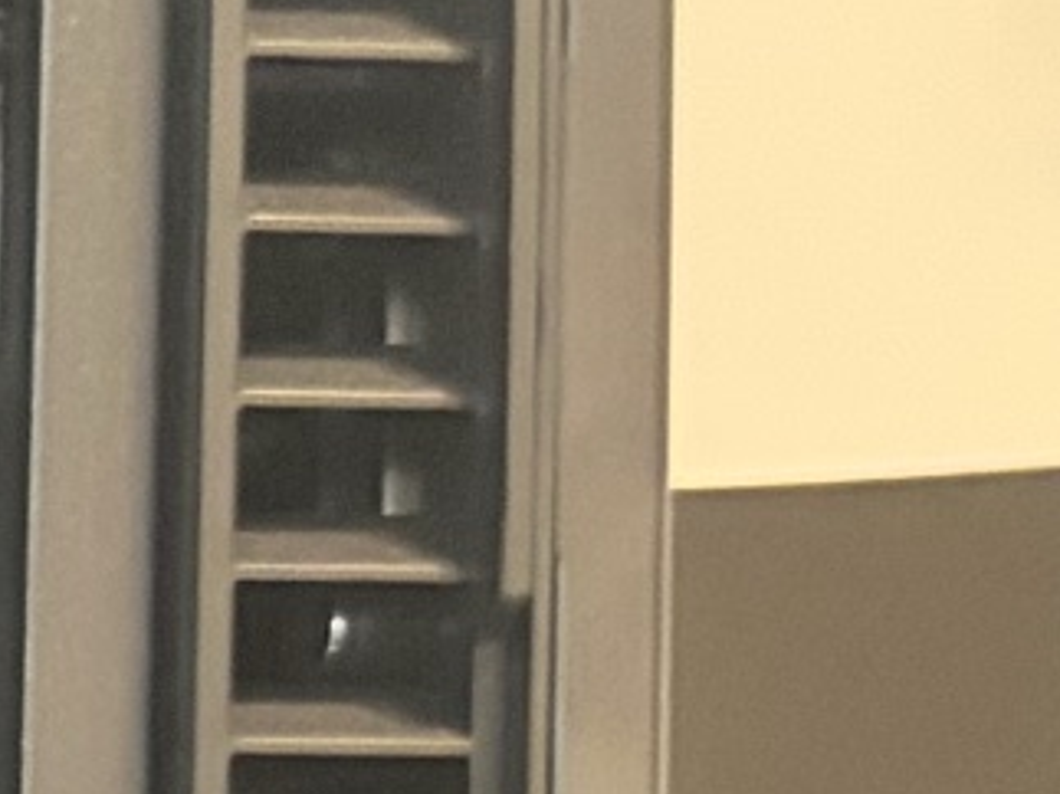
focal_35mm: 193
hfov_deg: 7.8
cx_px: -2822
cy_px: 2159
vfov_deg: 7.1
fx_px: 5908
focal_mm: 5.96
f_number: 1.6
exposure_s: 1/40
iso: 400
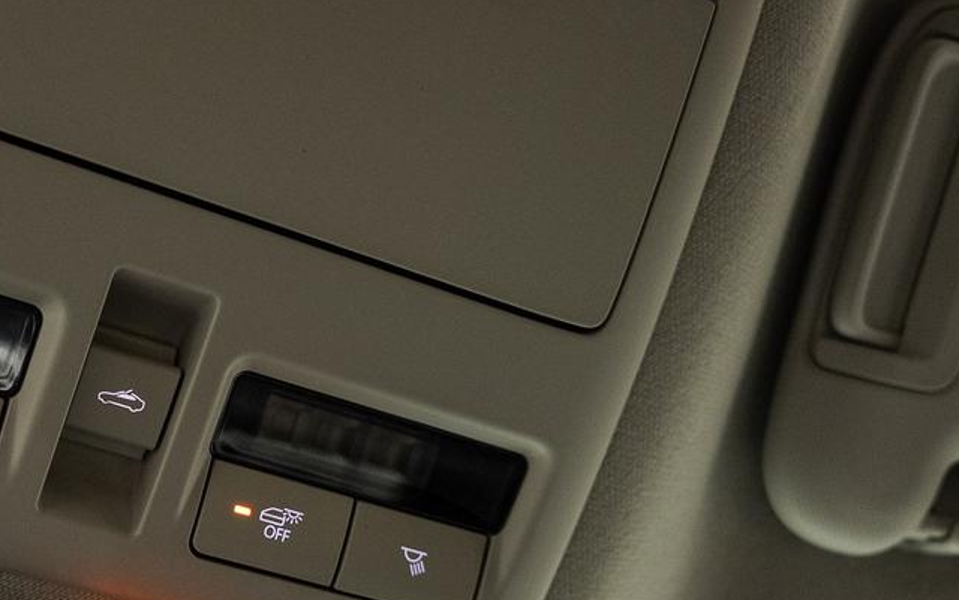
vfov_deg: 23.5
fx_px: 1437
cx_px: 201
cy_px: 354
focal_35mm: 55
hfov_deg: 35.8
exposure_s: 1/40
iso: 1000
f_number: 3.5
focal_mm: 24
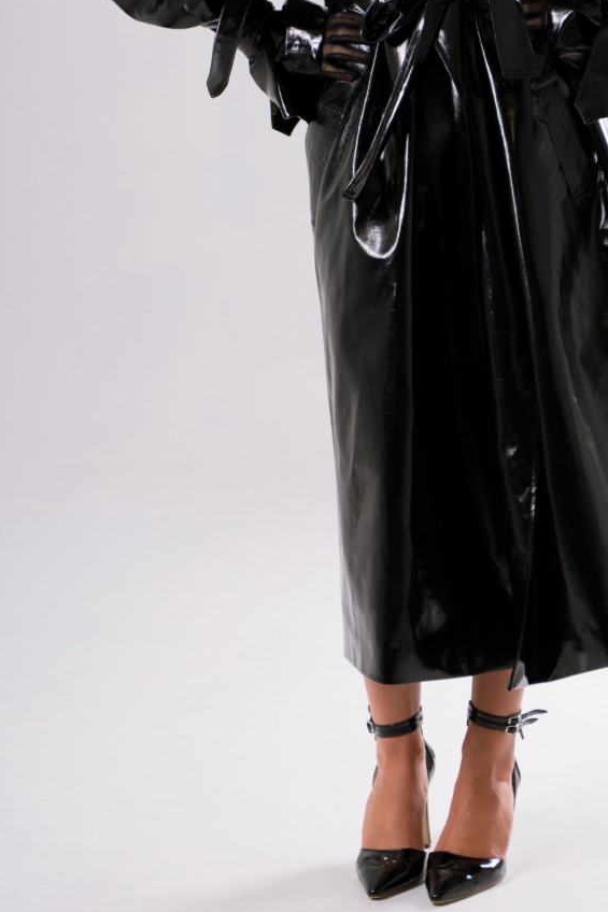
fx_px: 3244
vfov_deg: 15.9
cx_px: 406
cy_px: 134
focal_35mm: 128
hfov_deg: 10.7
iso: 160
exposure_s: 1/160
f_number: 2.8
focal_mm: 67
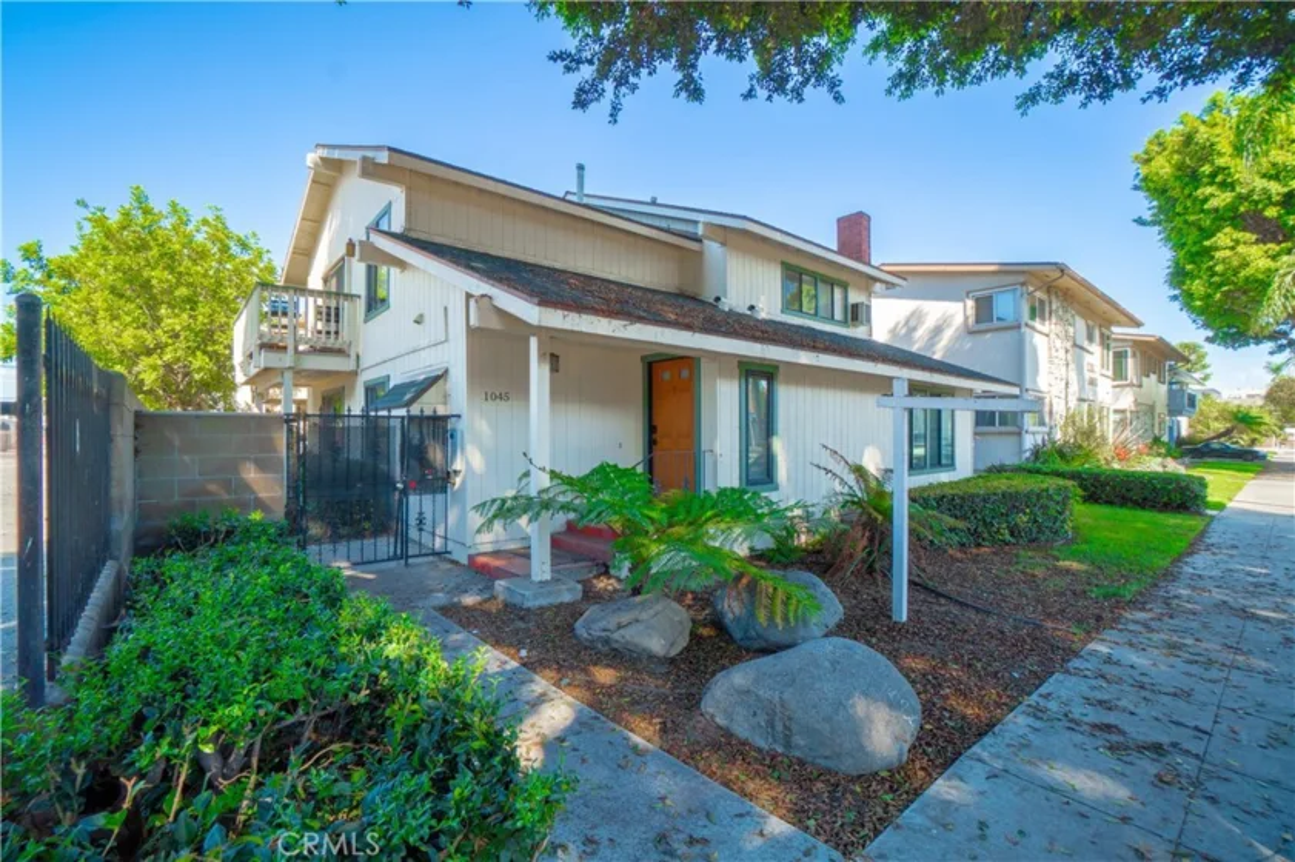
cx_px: 648
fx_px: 539
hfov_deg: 100.4
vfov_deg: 77.3
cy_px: 431
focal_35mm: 15
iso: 100
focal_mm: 10
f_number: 8
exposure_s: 1/80
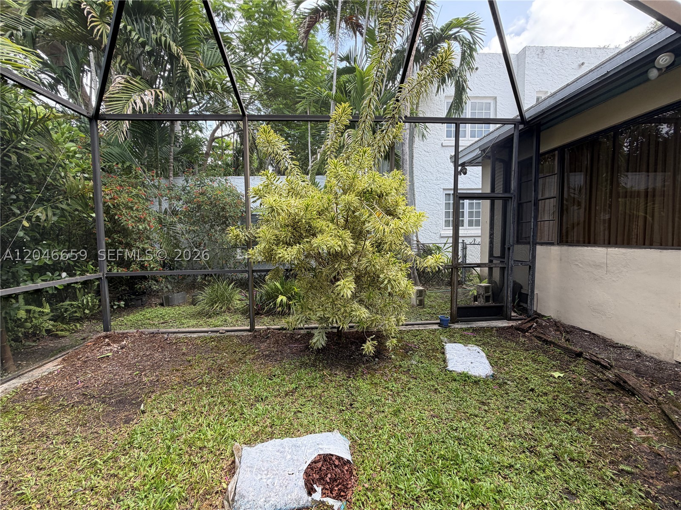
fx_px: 275
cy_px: 255
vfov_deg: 85.7
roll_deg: +1.5
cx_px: 340
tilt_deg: -3.8
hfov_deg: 102.1
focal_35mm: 14
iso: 50
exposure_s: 1/121
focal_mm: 2.22
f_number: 2.2
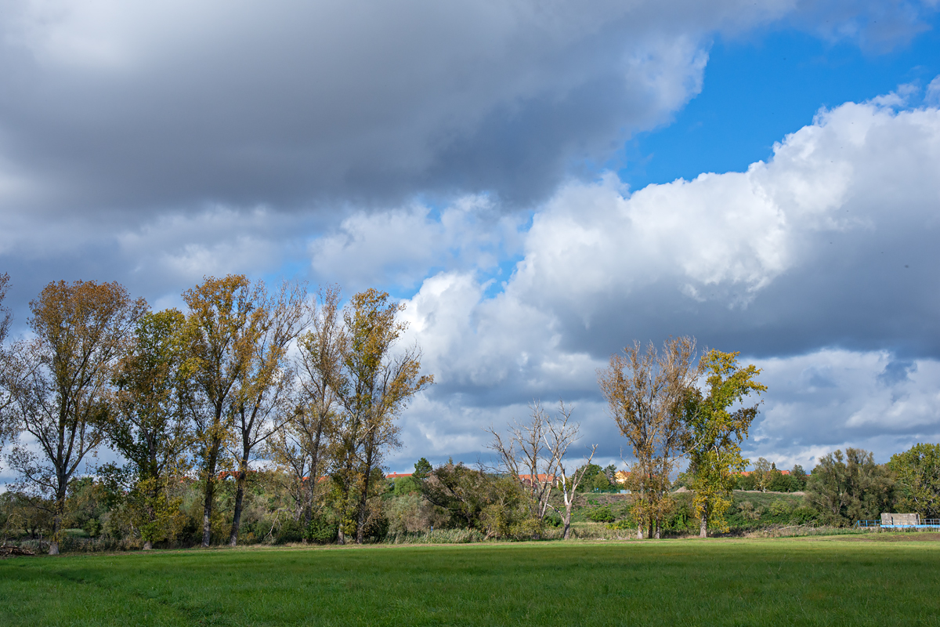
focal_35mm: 46
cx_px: 470
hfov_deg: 42.3
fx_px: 1214
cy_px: 314
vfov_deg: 28.9
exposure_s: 1/1250
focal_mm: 31
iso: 200
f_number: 8
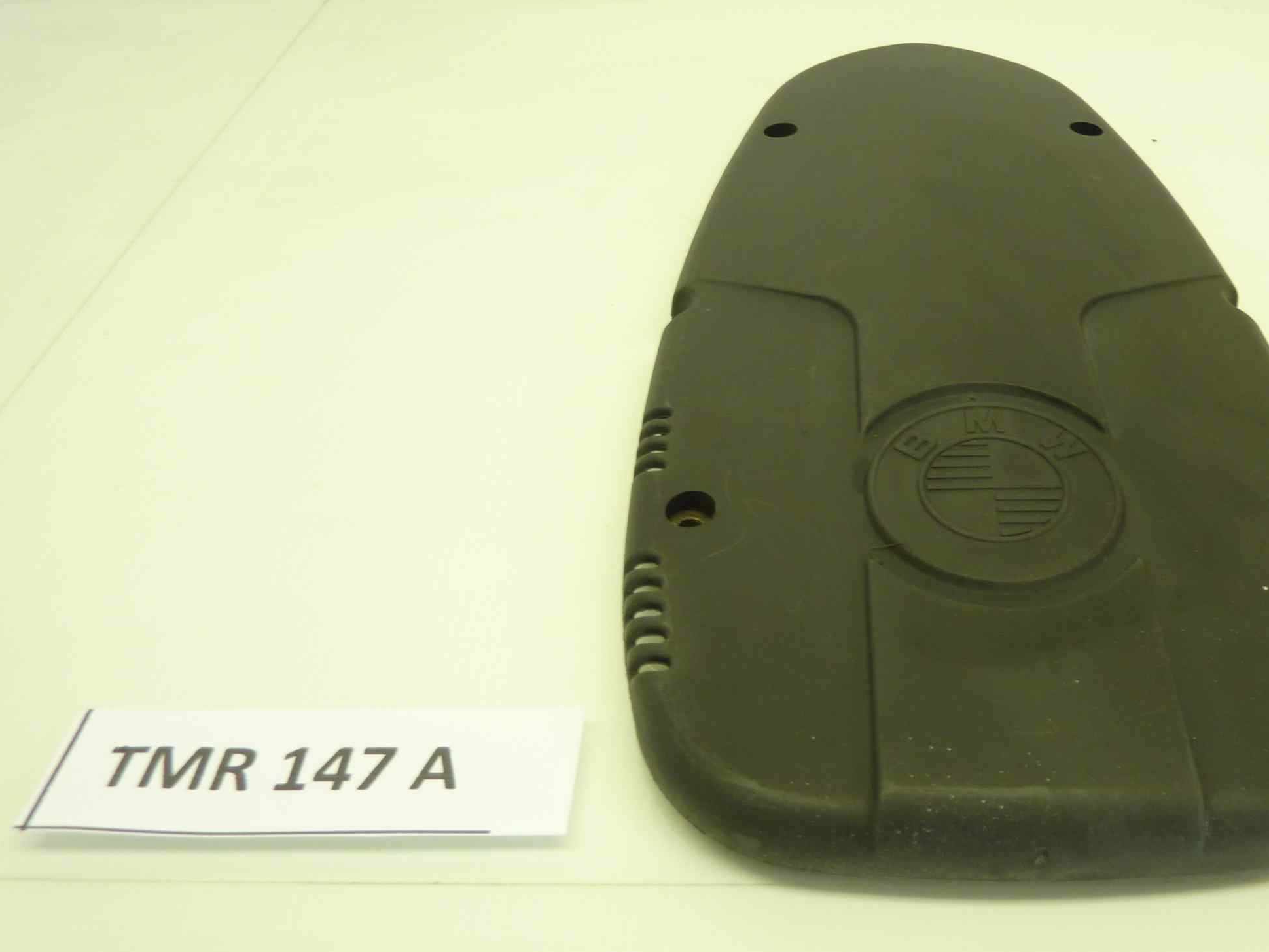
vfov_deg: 42.8
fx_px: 1210
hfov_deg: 54.4
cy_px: 397
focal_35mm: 33
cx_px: 826
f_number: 3.3
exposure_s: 1/25
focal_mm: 4.1
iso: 80
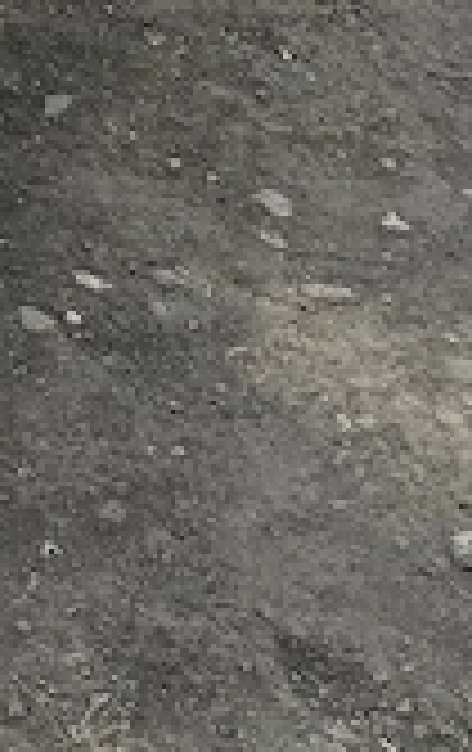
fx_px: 3115
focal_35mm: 152
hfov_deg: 7.3
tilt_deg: -18.8
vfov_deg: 12.2
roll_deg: -2.8
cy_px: -743
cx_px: -1110
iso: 100
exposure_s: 1/1385
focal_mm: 6.76
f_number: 1.78
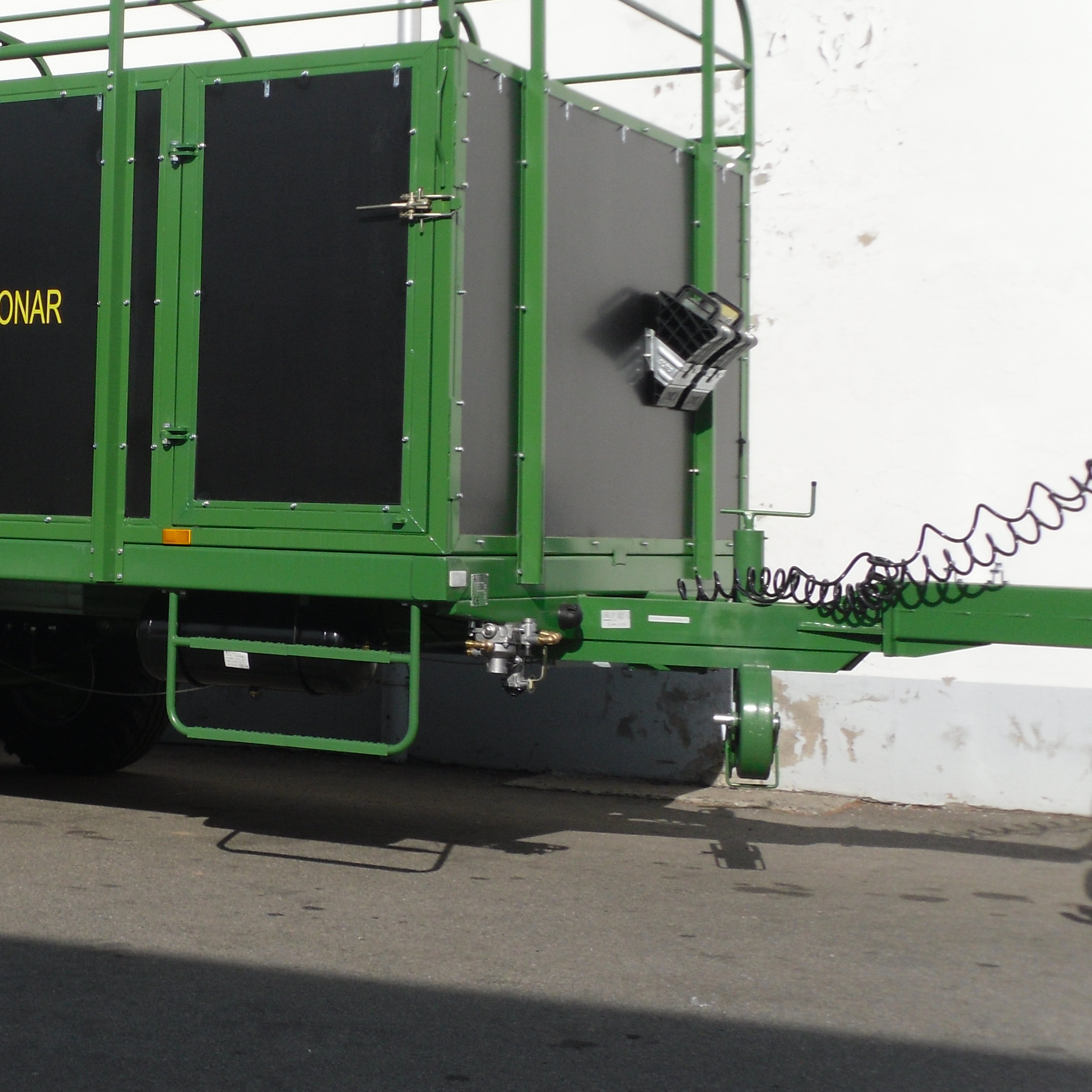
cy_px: 413
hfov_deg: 20.1
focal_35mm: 84
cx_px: 58
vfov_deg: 20.6
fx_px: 2998
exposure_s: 1/279
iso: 80
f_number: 8.2
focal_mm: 6.3
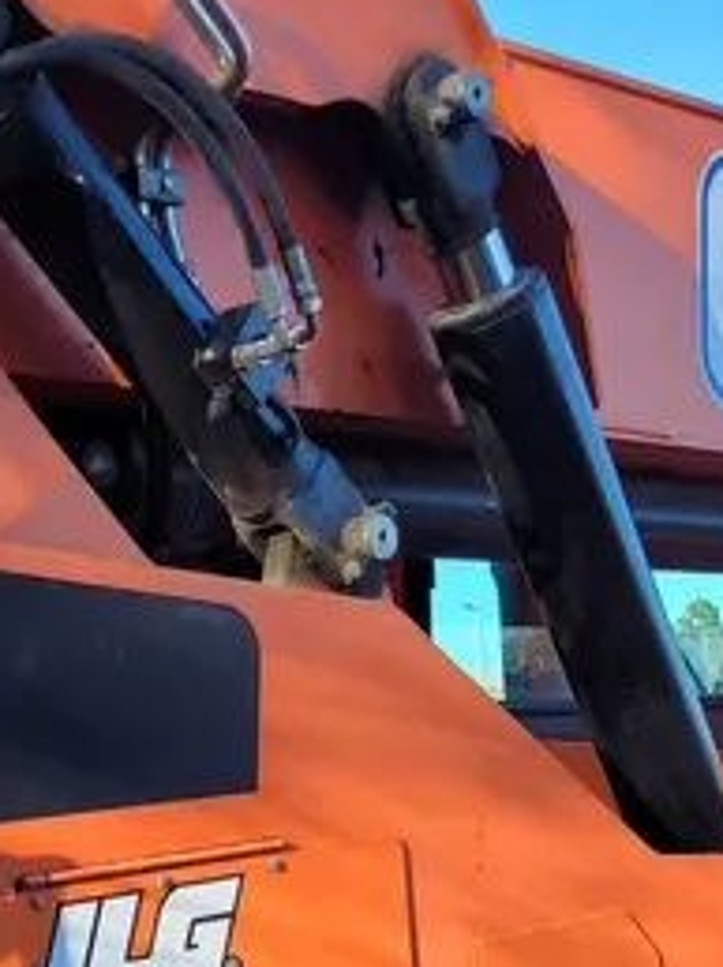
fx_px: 2064
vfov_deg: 23.6
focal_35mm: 74
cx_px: 363
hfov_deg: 19.9
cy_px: 1212
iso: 40
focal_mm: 5.4
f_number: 1.8
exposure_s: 1/525
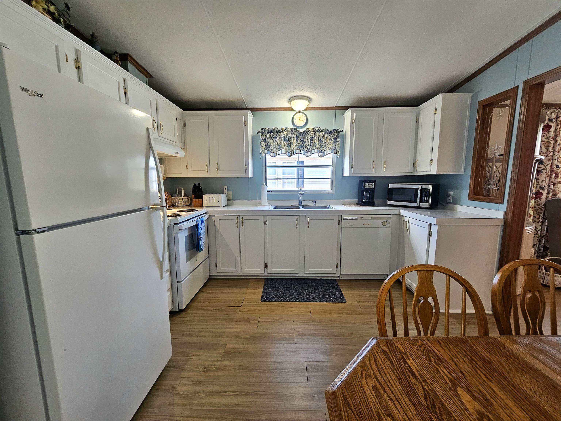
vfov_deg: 89.9
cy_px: 210
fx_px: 211
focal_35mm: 13
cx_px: 280
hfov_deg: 106.2
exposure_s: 1/60.2
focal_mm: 2.2
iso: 125
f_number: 2.2
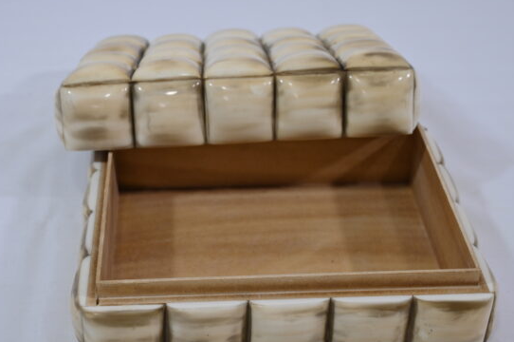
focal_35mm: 62
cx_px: 258
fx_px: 884
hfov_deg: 32.4
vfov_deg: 21.9
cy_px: 184
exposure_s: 1/125
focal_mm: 56
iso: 640
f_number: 8
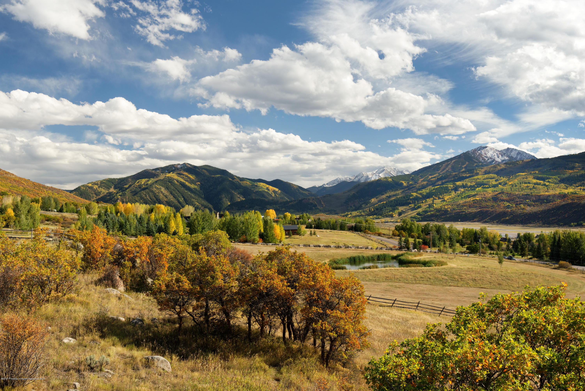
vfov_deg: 35.1
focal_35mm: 38
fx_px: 618
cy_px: 196
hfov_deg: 50.7
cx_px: 292
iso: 200
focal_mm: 38
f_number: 8
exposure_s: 1/125
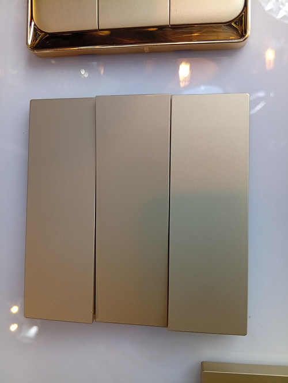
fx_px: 299
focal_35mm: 27
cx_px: 144
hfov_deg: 51.5
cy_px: 192
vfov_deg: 65.2
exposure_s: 1/100
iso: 65
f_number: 1.8
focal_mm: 3.84
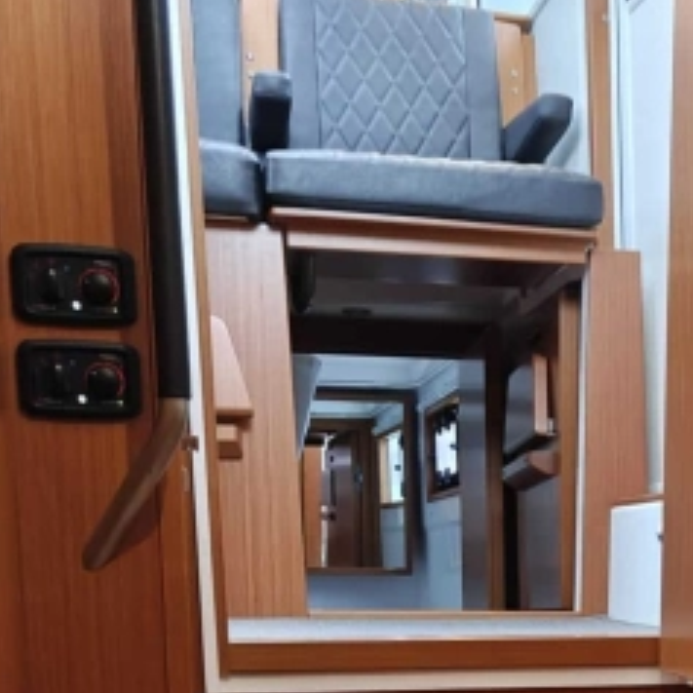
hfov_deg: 26.4
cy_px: 787
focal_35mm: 63
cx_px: 617
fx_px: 1427
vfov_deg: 25.1
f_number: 1.6
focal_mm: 6.06
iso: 1250
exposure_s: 1/95
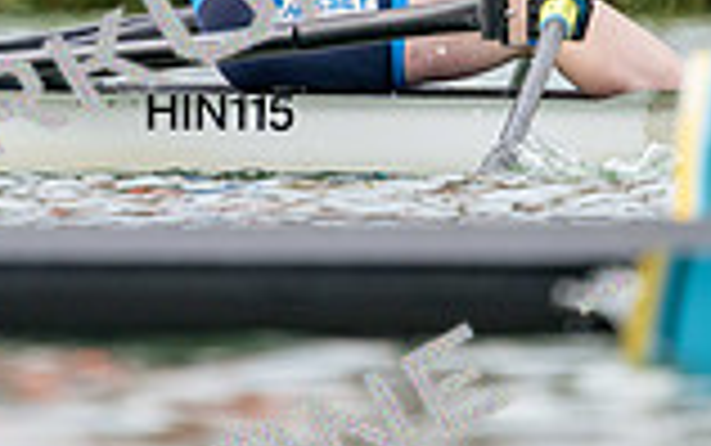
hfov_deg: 0.9
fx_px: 43494
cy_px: -160
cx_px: 338
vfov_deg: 0.6
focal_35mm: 2243
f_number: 6.3
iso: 640
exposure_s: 1/1600
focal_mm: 600
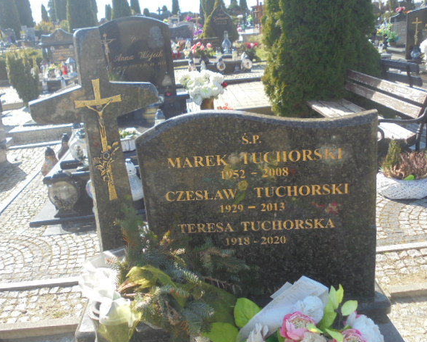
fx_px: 455
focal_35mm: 36
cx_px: 204
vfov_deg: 41.2
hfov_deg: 50.3
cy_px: 169
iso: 100
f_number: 4
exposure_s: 1/250
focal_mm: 6.1
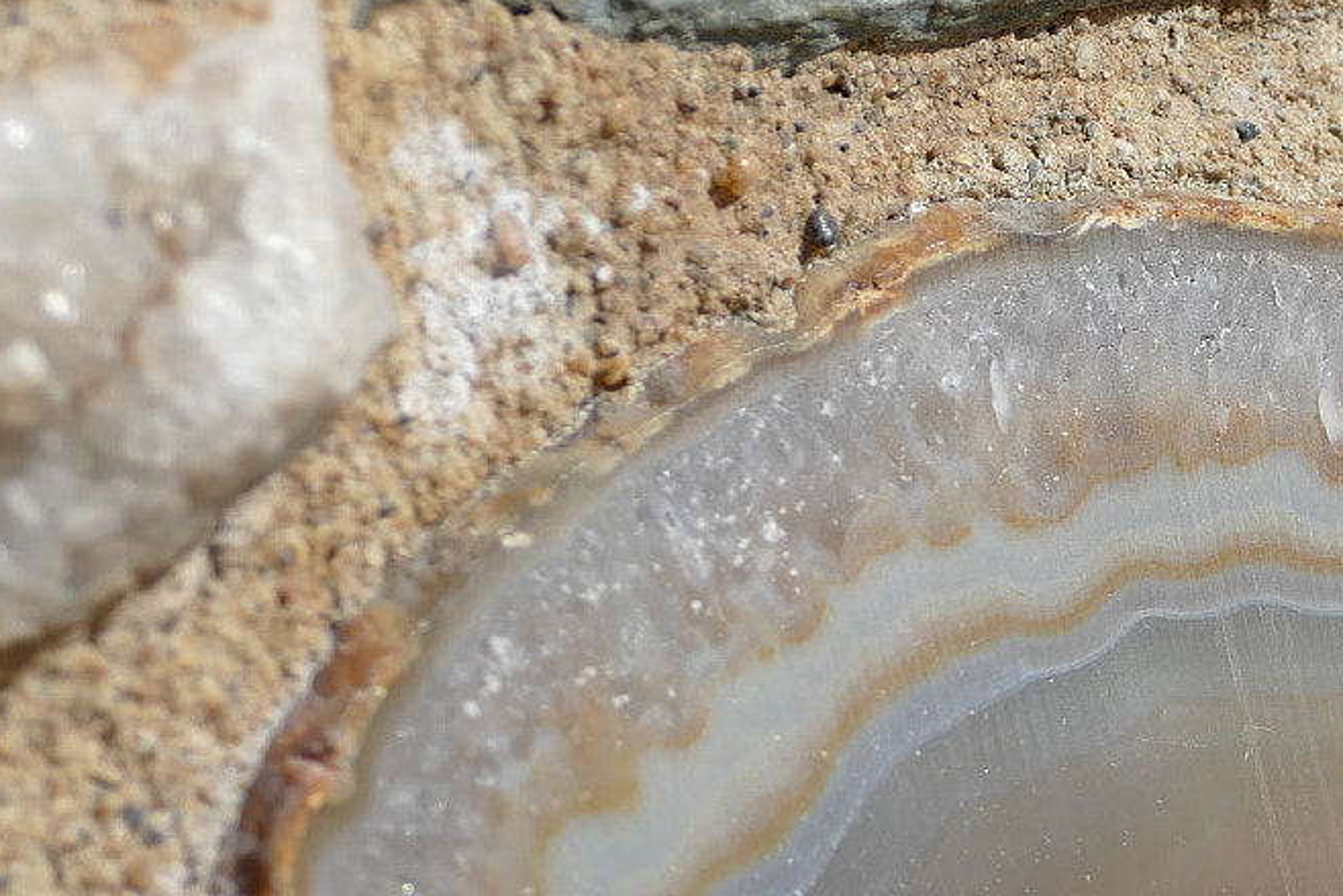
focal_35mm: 158
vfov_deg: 8.7
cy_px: 710
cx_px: 1055
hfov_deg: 12.9
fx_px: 5895
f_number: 3.6
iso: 125
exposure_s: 1/1600
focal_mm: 23.65
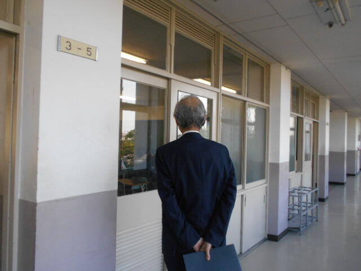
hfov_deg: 60.0
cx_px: 180
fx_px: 313
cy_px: 136
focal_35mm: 30
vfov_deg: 46.8
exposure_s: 1/250
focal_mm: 5.1
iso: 360
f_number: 3.4
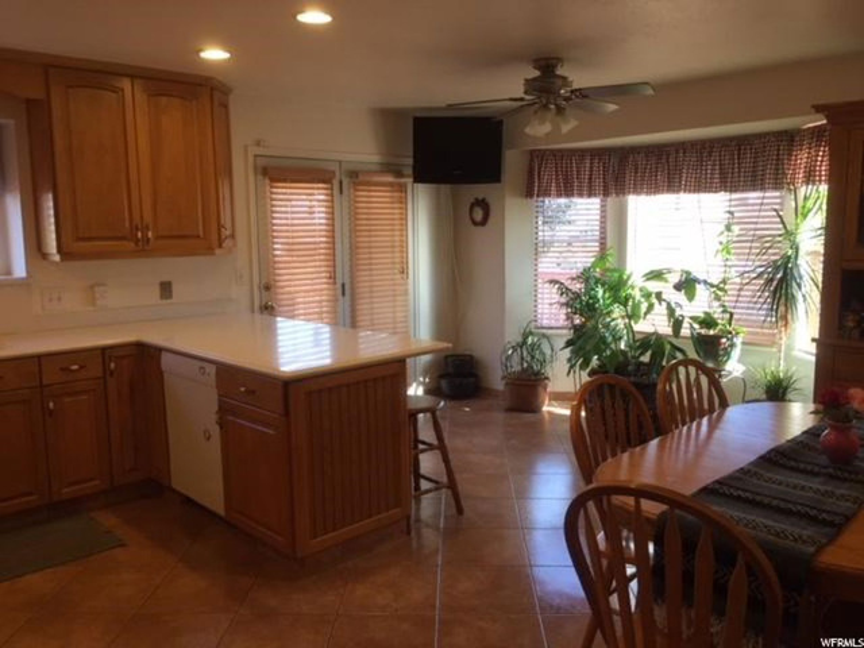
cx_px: 432
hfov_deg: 61.7
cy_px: 324
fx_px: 724
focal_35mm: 29
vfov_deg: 48.2
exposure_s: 1/60
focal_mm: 4.15
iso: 40
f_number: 2.2
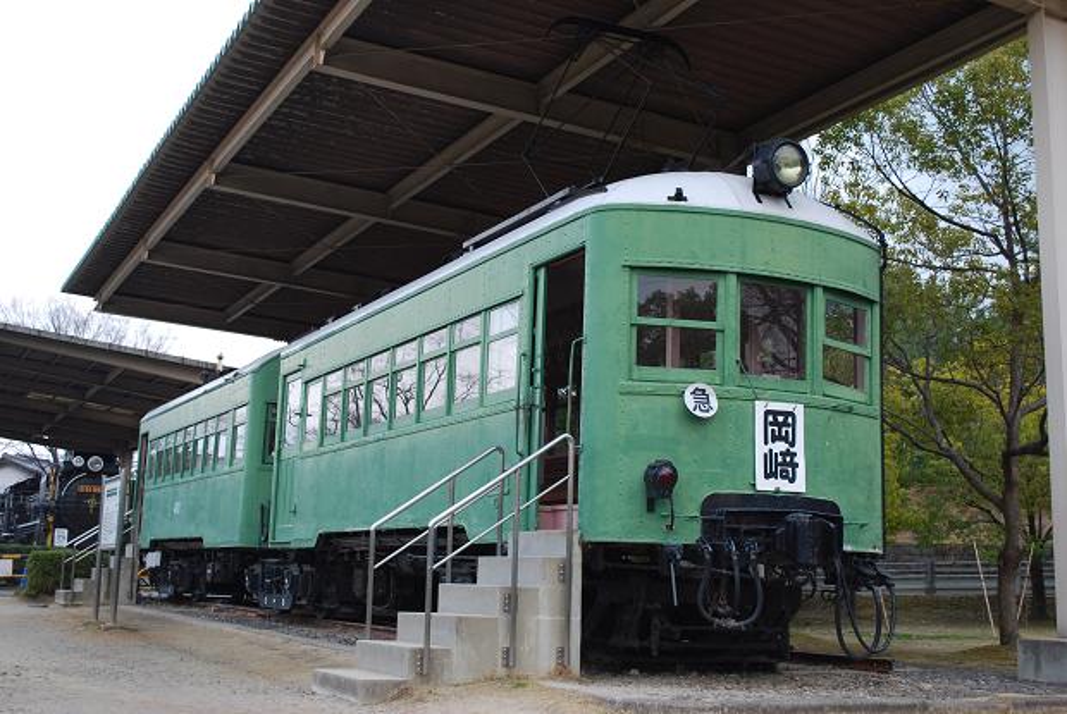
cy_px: 357
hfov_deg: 43.6
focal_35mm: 45
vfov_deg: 29.9
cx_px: 534
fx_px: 1335
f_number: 5
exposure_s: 1/100
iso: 200
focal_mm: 30
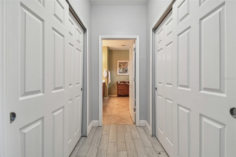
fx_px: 98
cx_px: 118
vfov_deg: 77.3
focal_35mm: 15
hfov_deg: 100.4
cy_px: 78
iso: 100
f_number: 7.1
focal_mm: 10
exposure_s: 1/2.5
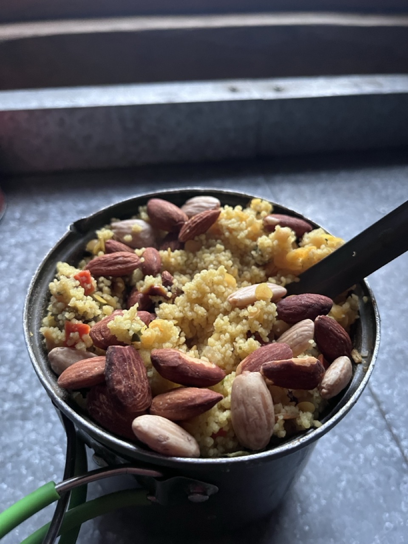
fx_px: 409
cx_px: 204
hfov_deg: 53.1
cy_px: 272
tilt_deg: -45.2
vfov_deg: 67.3
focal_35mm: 26
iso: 640
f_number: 1.6
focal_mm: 5.1
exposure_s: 1/40
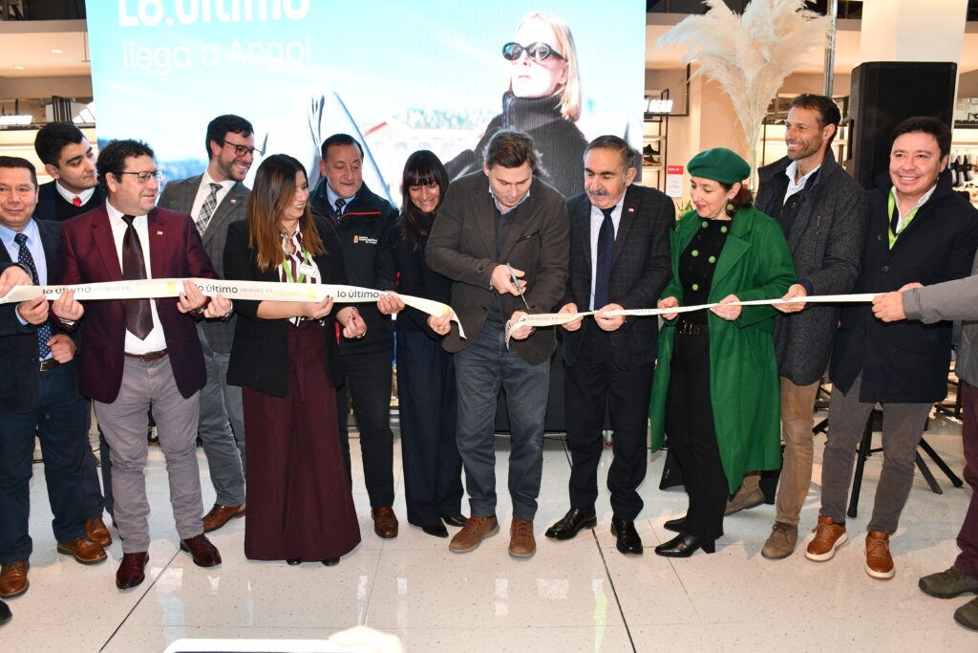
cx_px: 489
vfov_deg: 47.9
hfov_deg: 67.4
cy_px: 326
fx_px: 734
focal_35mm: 27
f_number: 7.1
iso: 1000
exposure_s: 1/100
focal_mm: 18
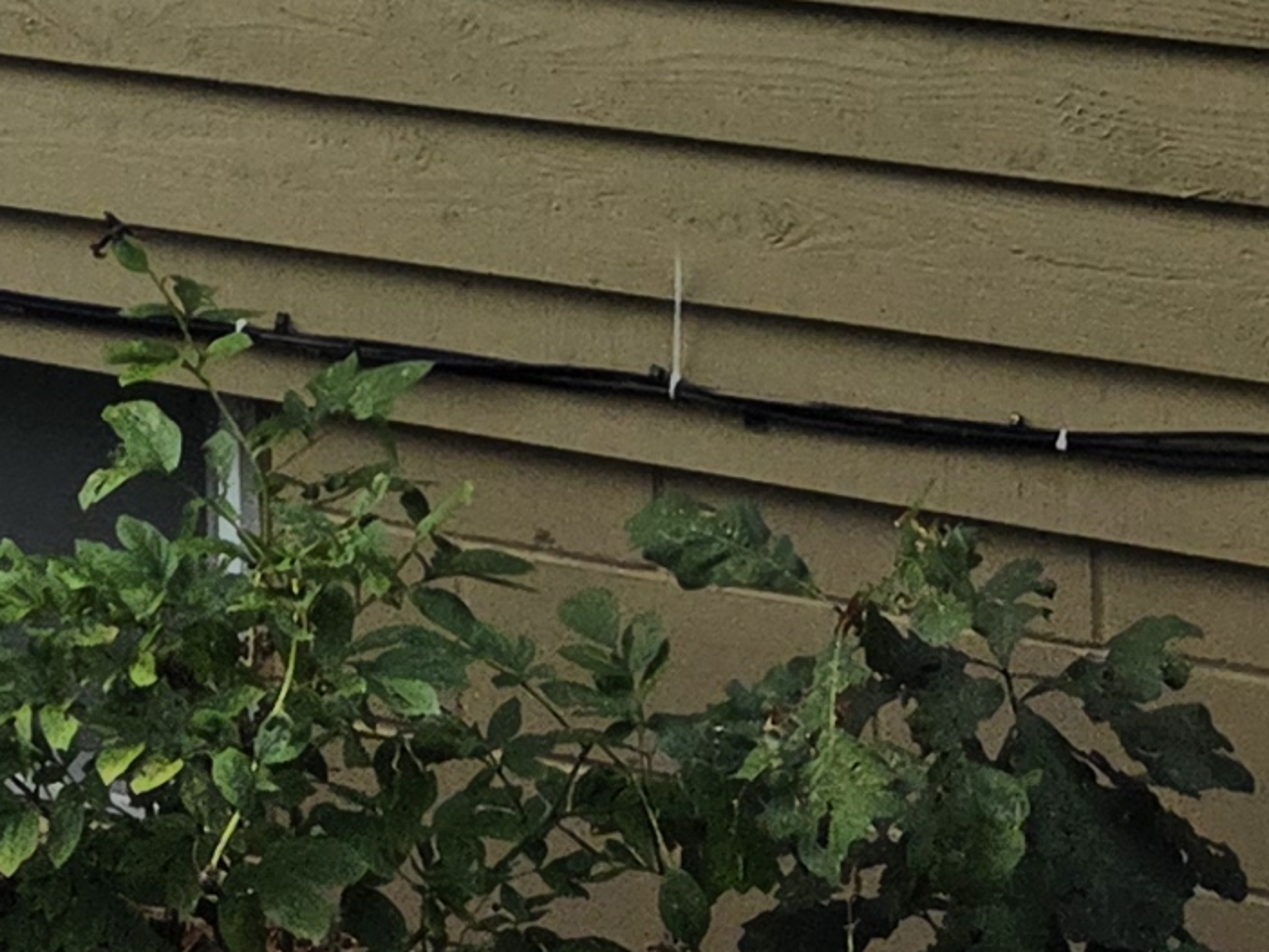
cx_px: -1414
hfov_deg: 12.8
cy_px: -1116
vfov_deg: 10.2
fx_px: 4804
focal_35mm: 131
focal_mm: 5.4
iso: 80
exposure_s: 1/3727
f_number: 1.8
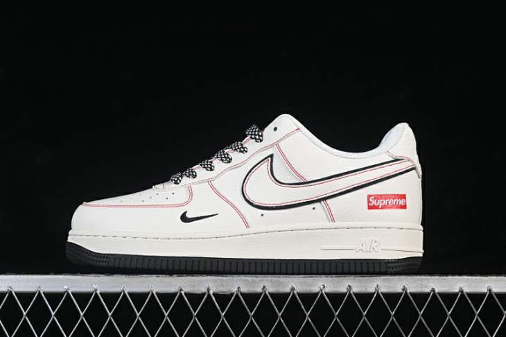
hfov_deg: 27.0
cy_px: 168
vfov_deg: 18.2
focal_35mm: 75
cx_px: 253
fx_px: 1054
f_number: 8
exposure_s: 1/80
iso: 160
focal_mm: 50
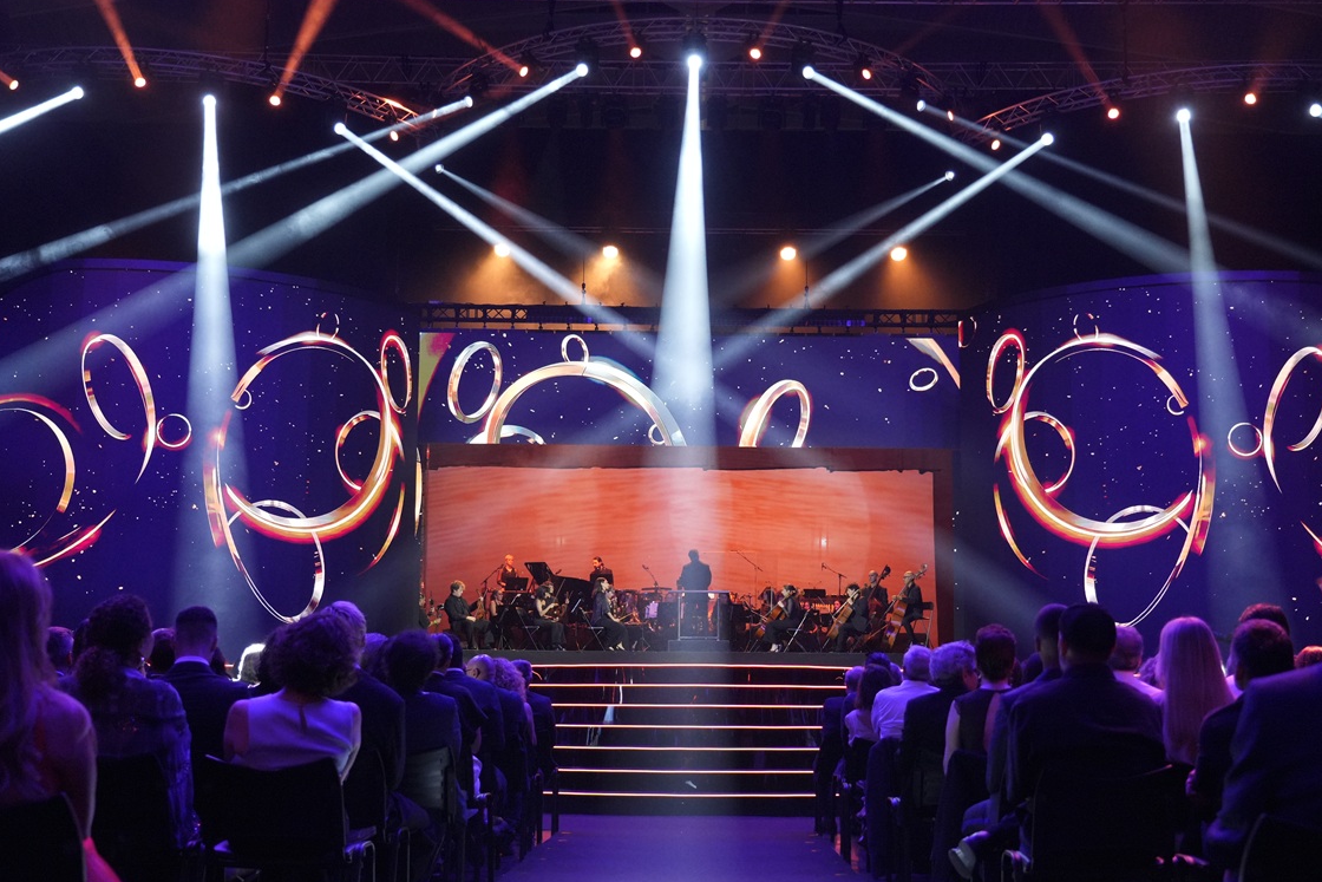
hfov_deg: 43.6
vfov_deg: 29.9
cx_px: 680
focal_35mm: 45
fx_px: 1653
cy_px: 420
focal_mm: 42
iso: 6400
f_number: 4
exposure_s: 1/250
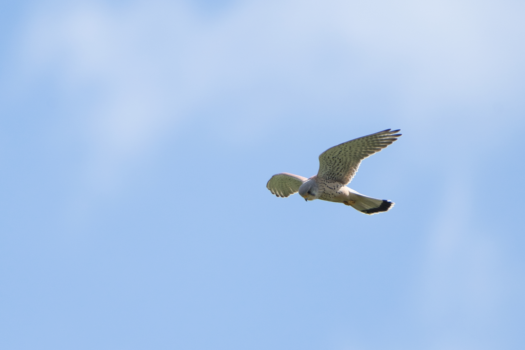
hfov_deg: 3.4
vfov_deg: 2.3
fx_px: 8751
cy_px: 175
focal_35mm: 600
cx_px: 262
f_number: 6.3
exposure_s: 1/2000
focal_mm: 600
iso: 640
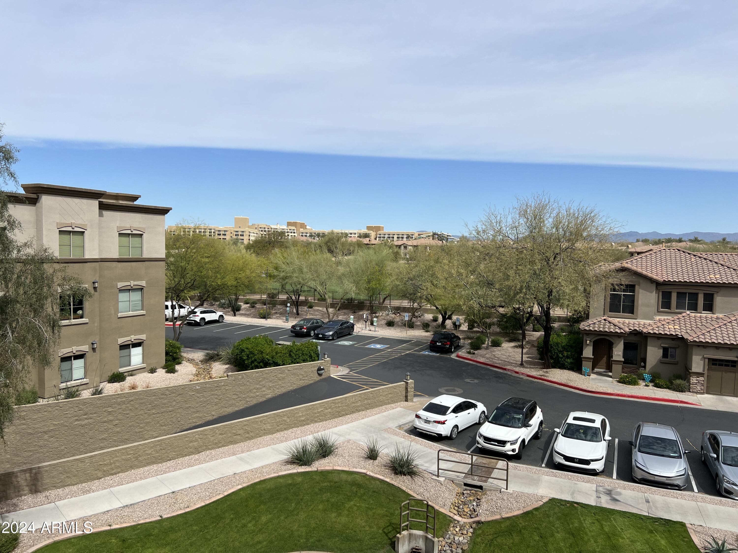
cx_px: 369
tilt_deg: -4.2
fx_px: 554
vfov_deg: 53.1
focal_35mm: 26
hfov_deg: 67.3
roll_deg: -0.9
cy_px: 276
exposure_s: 1/5882
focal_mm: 5.7
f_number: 1.5
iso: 50
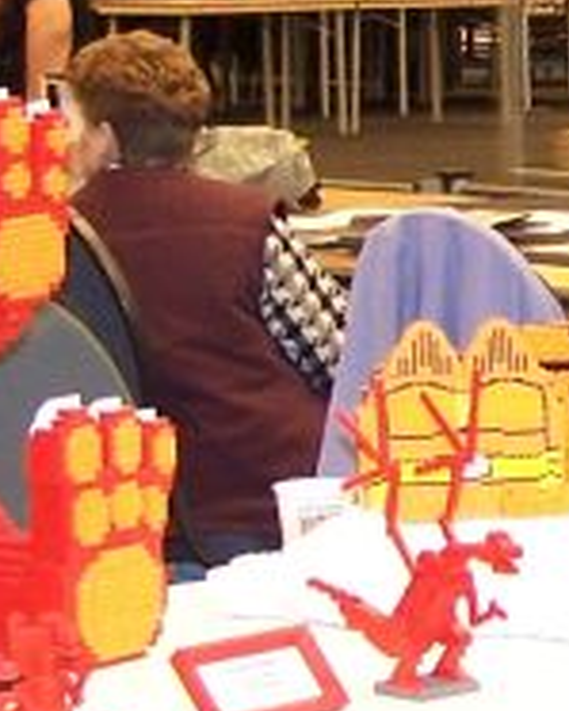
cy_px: 275
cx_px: 1058
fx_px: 4522
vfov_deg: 9.0
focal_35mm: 215
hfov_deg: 7.0
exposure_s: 1/6
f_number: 2.8
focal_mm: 6.7
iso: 140
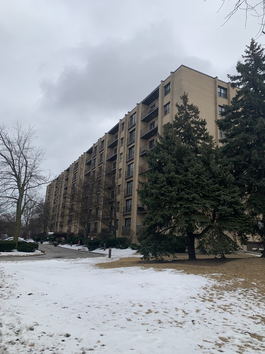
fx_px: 265
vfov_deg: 67.3
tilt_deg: +12.5
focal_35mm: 26
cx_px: 132
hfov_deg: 53.1
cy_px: 177
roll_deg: -3.1
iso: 25
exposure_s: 1/2545
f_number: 1.8
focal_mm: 4.25
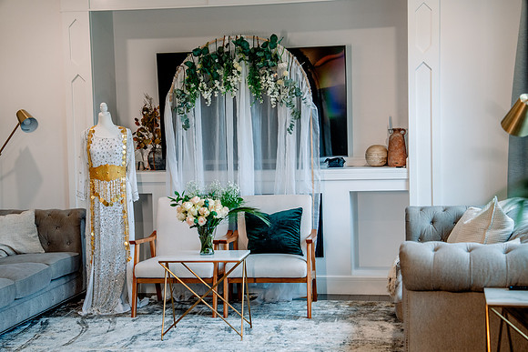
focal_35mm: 62
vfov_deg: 21.9
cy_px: 176
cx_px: 264
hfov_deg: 32.4
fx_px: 910
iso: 640
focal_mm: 62
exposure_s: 1/125
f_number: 2.8
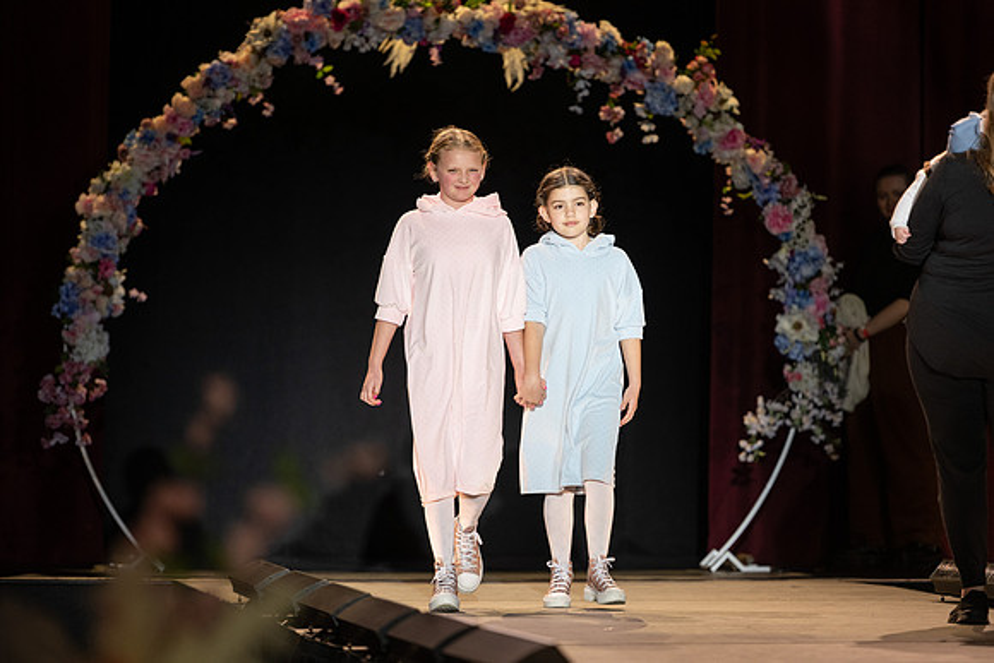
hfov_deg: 9.7
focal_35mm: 211
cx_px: 552
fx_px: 5837
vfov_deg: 6.5
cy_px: 335
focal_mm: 190
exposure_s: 1/640
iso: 640
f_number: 2.8
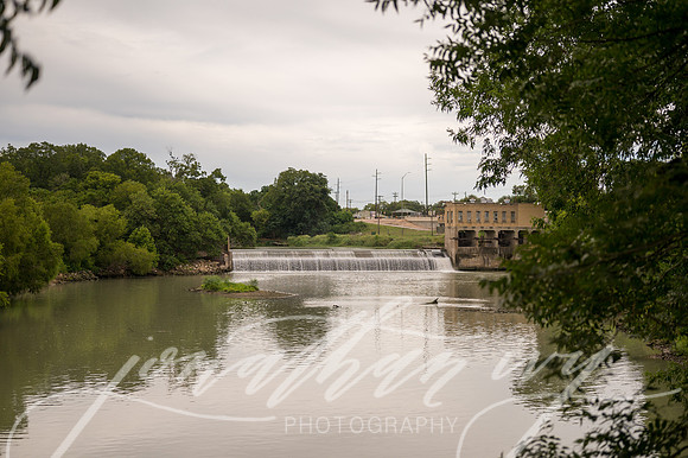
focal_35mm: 50
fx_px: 955
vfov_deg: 27.0
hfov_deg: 39.6
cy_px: 229
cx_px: 344
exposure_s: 1/3200
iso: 50
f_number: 2
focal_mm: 50
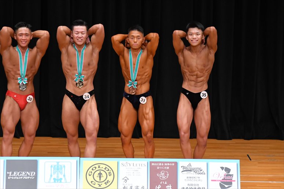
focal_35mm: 285
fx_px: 2247
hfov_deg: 7.2
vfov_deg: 4.8
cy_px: 94
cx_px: 142
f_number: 5.6
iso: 3200
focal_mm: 190
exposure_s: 1/400
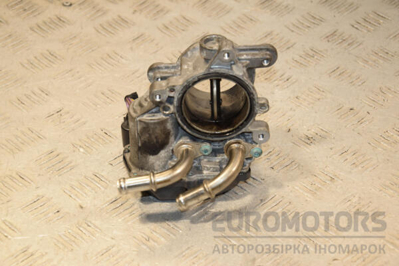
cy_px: 133
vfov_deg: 13.0
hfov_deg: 19.5
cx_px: 200
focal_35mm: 105
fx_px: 1164
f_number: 7.1
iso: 800
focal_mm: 70
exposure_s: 1/200
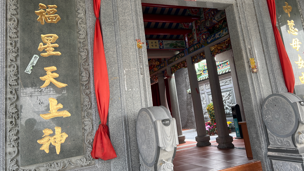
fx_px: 258
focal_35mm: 32
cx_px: 166
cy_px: 57
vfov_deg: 36.3
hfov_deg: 60.9
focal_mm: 5.7
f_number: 1.5
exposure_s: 1/121
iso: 64
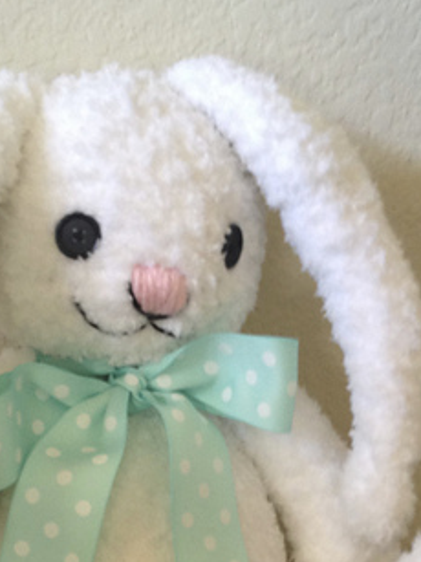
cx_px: 209
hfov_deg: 20.2
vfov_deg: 26.1
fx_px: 1185
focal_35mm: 73
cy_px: 469
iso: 100
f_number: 2.4
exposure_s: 1/20
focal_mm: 4.28
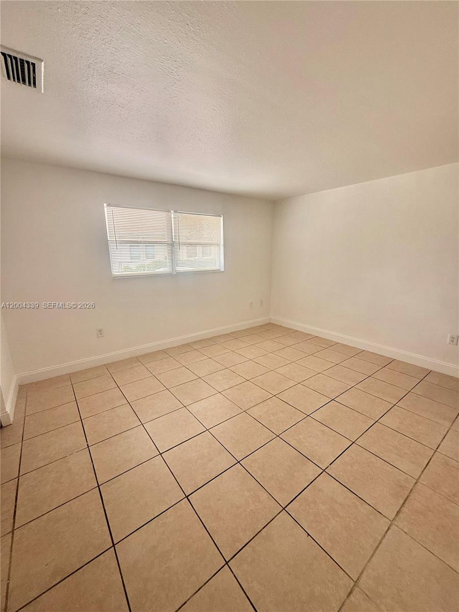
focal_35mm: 14
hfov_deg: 85.7
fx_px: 248
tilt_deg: -11.0
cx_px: 230
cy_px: 306
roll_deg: +0.6
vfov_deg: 102.1
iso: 64
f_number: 2.2
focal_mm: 2.22
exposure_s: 1/99
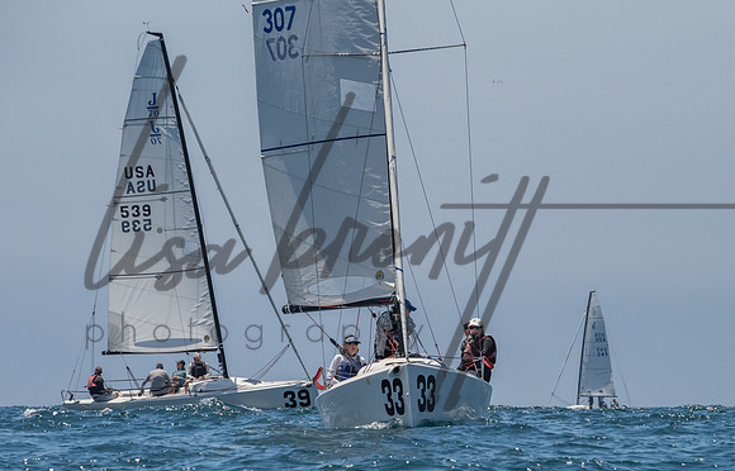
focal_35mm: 308
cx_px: 433
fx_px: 6224
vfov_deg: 4.3
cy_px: 332
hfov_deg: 6.8
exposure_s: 1/1000
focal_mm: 200
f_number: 9
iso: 640
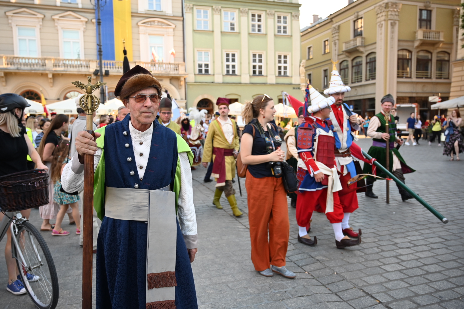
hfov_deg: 63.7
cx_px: 232
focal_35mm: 29
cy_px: 154
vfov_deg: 45.0
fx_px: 374
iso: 1400
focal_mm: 29
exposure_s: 1/640
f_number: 4
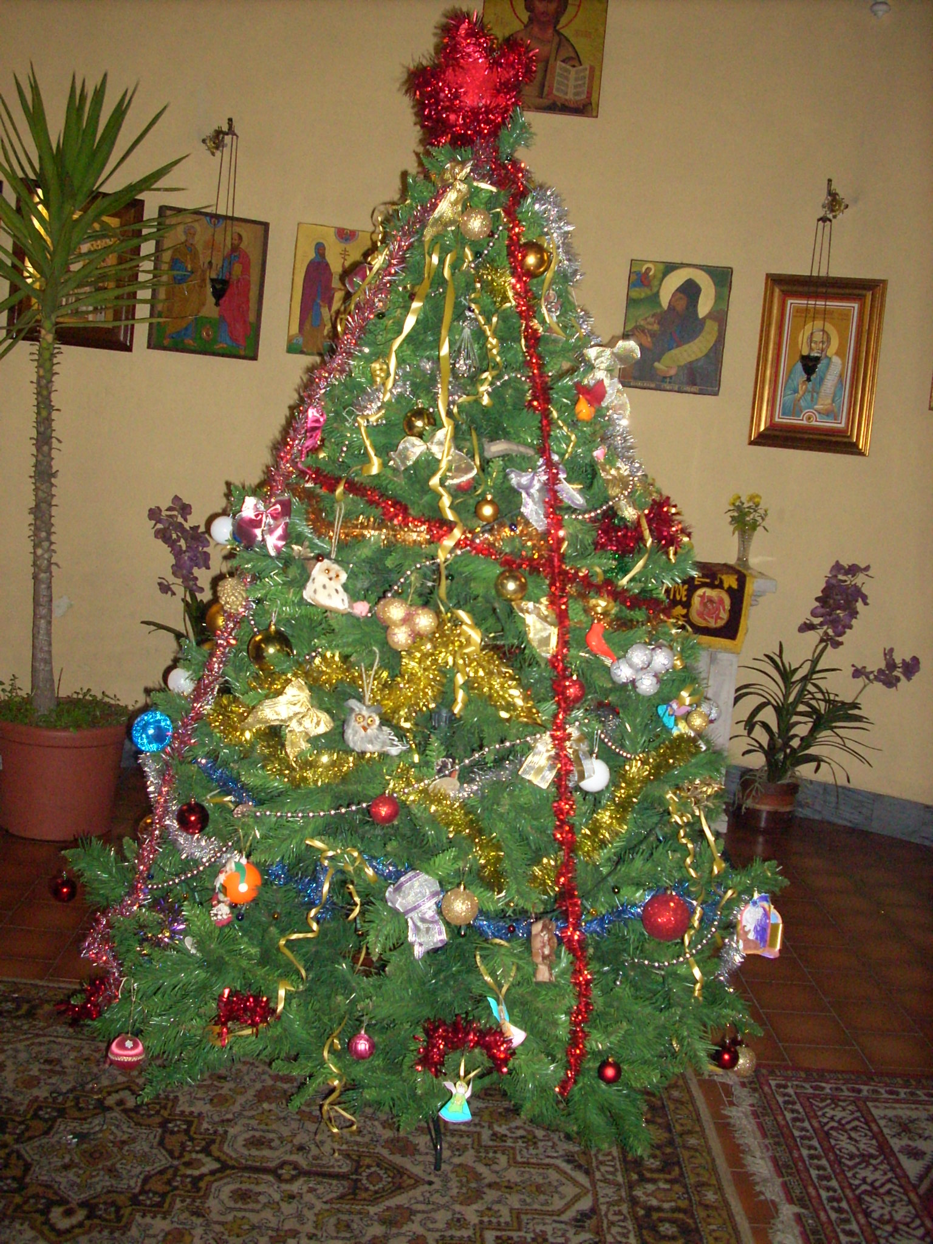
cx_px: 466
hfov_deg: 38.7
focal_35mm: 37
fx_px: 1330
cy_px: 622
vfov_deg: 50.1
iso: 400
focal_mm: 6.2
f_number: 2.8
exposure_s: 1/60
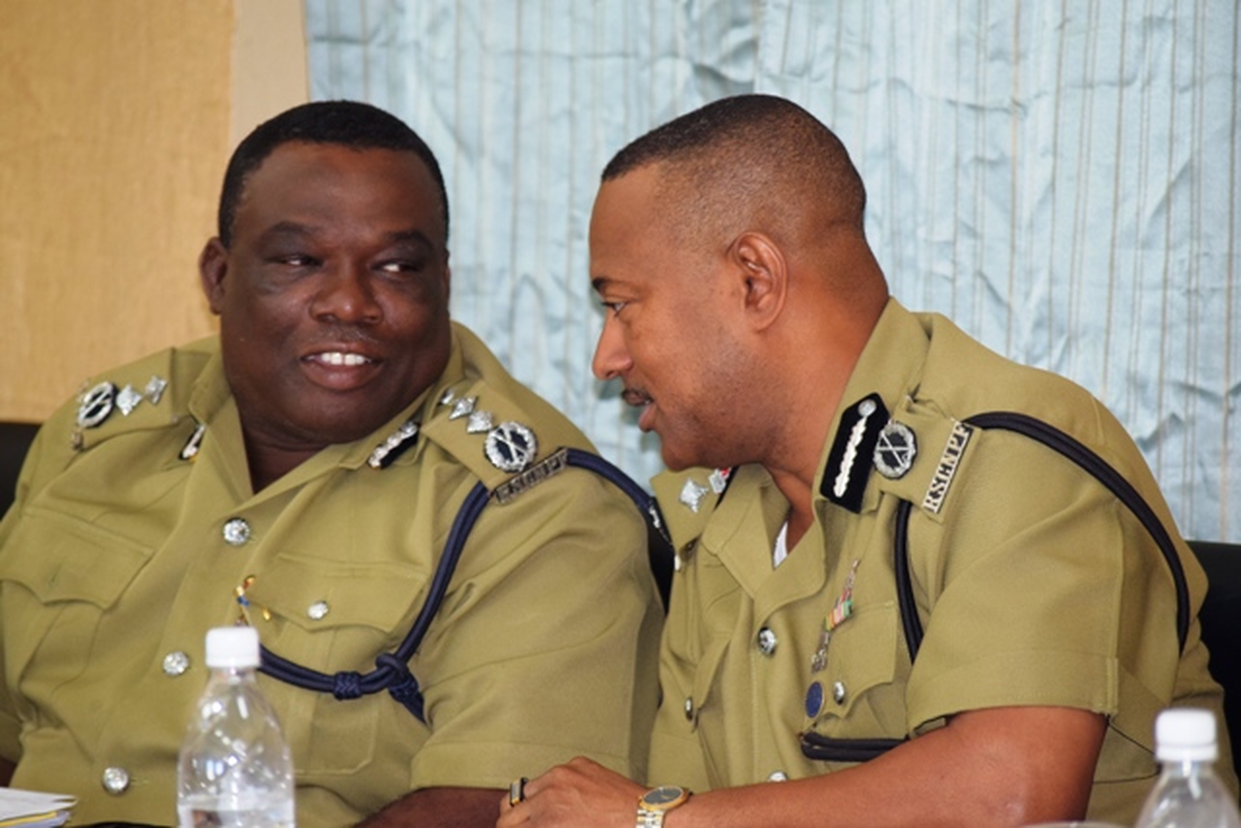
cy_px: 414
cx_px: 620
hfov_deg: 11.0
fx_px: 6465
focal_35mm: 188
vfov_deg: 7.3
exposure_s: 1/60
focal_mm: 125
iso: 900
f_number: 4.8
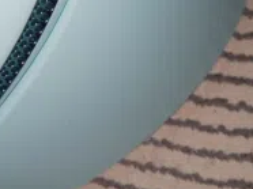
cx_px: -33
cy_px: -131
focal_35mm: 93
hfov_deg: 20.1
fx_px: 679
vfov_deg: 14.3
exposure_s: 1/60
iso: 317
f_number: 1.6
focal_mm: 4.19
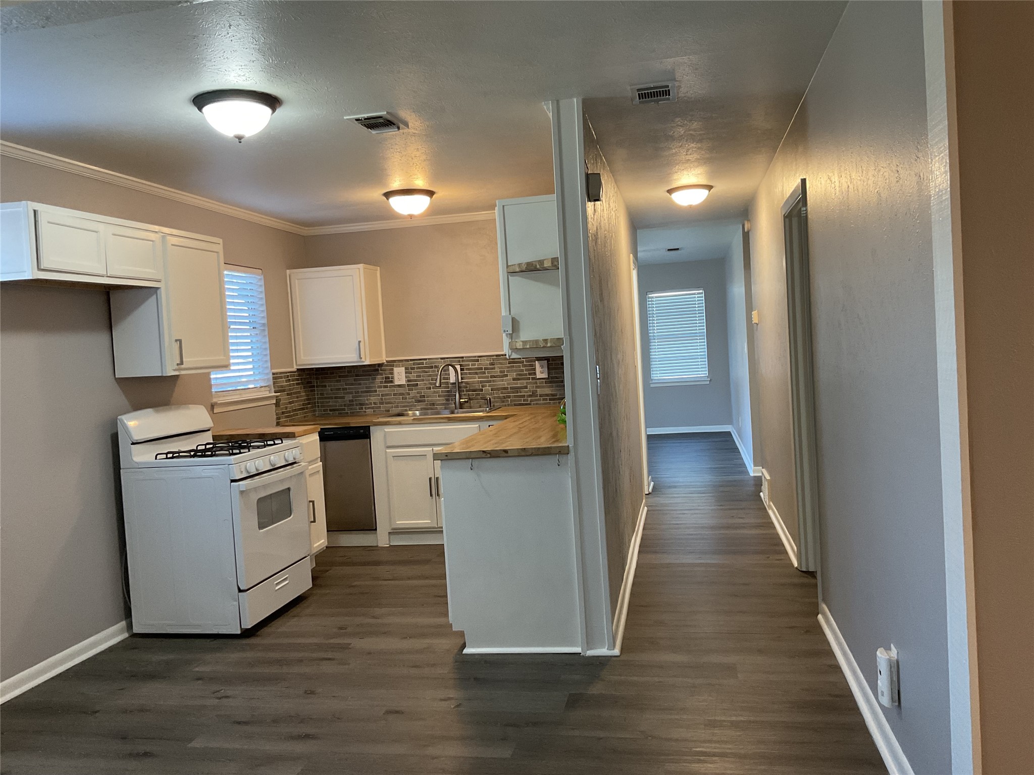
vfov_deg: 48.2
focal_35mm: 29
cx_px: 517
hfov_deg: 61.7
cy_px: 388
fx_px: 866
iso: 125
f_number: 1.8
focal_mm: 3
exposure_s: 1/60
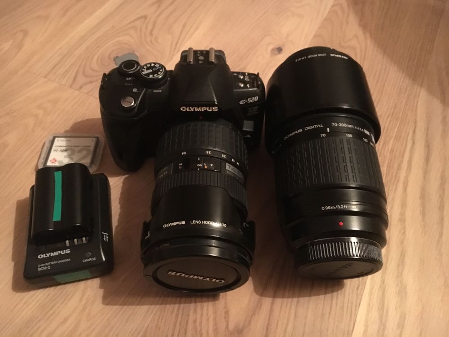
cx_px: 224
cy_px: 168
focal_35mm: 29
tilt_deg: -54.8
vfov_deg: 48.2
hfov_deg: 61.7
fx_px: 376
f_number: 2.2
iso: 800
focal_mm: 4.15
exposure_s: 1/17
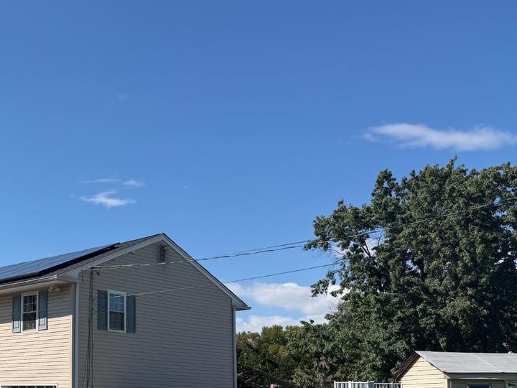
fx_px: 717
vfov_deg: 29.5
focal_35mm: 48
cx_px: 25
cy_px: 317
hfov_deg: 36.5
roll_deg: +0.1
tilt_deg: +6.0
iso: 80
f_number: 1.78
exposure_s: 1/5319
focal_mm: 6.76
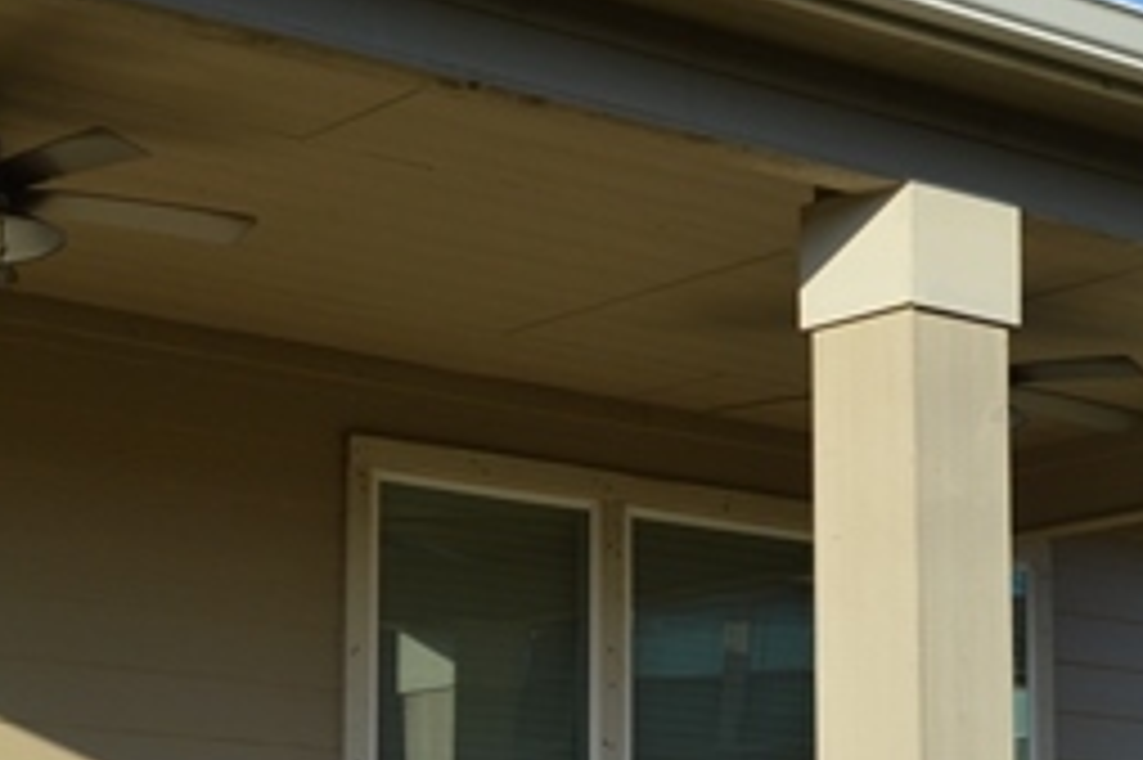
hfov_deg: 21.1
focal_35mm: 96
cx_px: 333
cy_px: 675
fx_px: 3046
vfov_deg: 14.1
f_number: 8
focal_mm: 18
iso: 100
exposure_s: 1/250
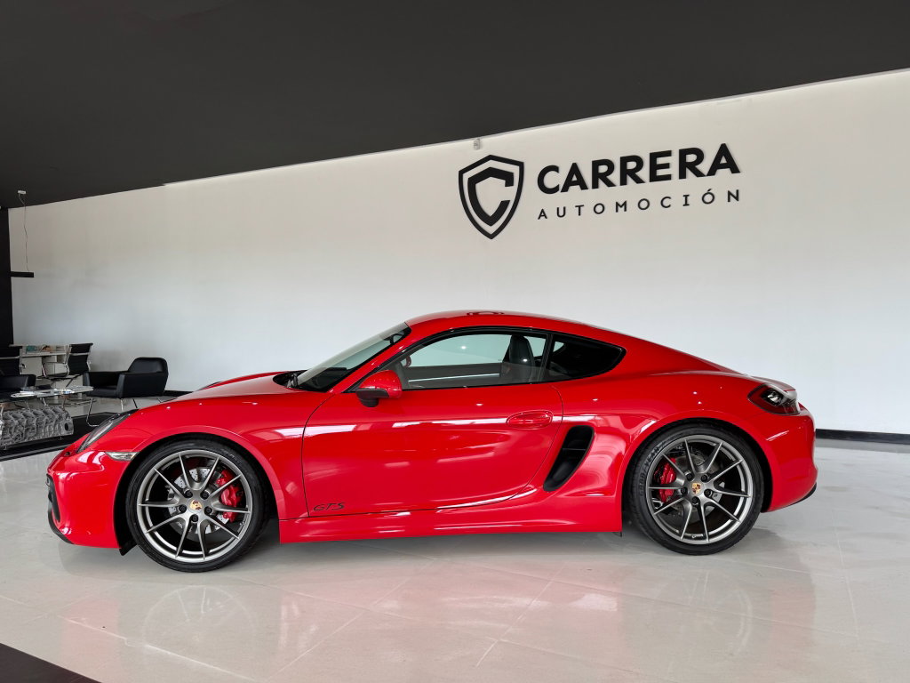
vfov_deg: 56.8
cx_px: 455
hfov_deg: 71.6
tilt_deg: -1.9
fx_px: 631
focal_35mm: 24
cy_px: 342
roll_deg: +0.8
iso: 64
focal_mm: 6.76
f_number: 1.78
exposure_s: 1/153
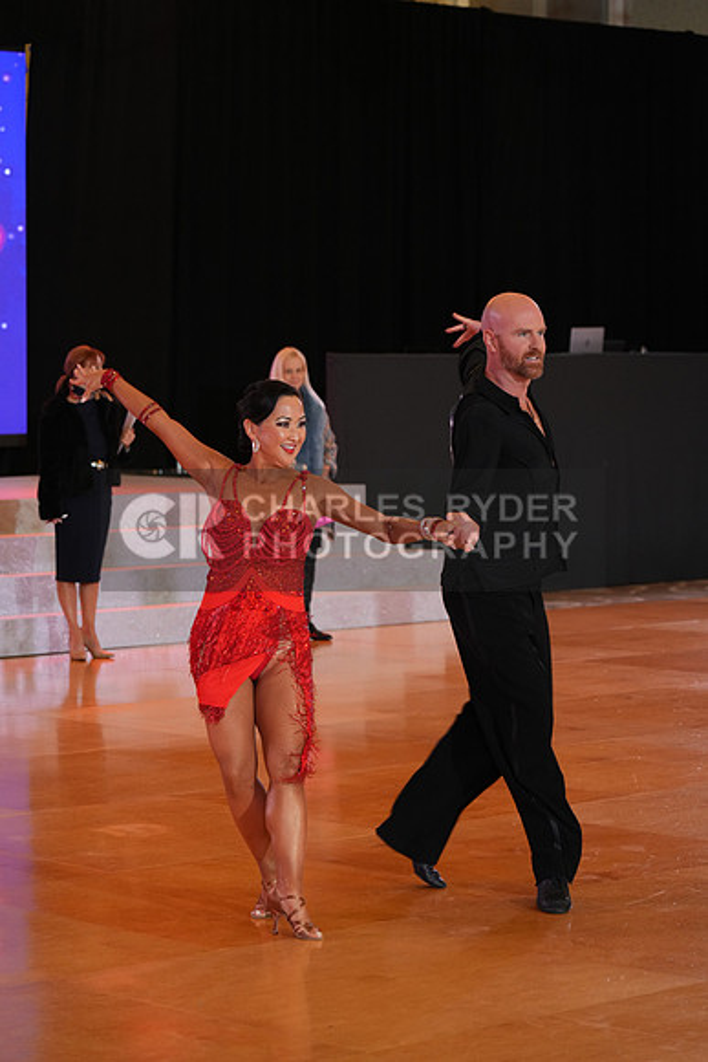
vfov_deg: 19.5
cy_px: 531
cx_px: 354
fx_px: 3095
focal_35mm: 105
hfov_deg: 13.0
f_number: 4
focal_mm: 105
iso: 2000
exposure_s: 1/160
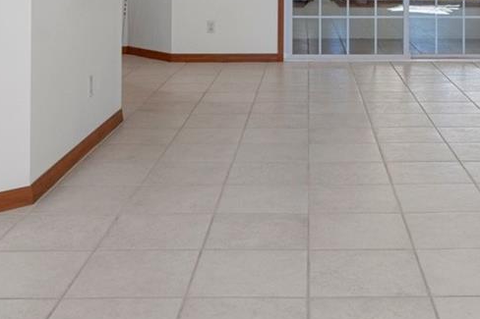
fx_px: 786
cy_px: -39
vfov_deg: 21.7
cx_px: 324
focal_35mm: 59
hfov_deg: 33.6
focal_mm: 18
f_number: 8
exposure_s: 1/13
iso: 400
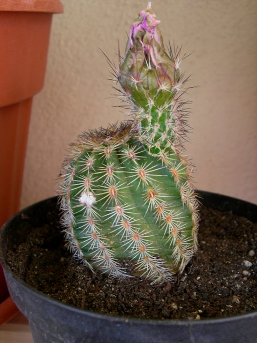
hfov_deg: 32.9
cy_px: 172
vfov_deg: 42.9
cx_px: 128
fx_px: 436
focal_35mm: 44
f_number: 4.6
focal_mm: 9.1
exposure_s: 1/46.8
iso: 64
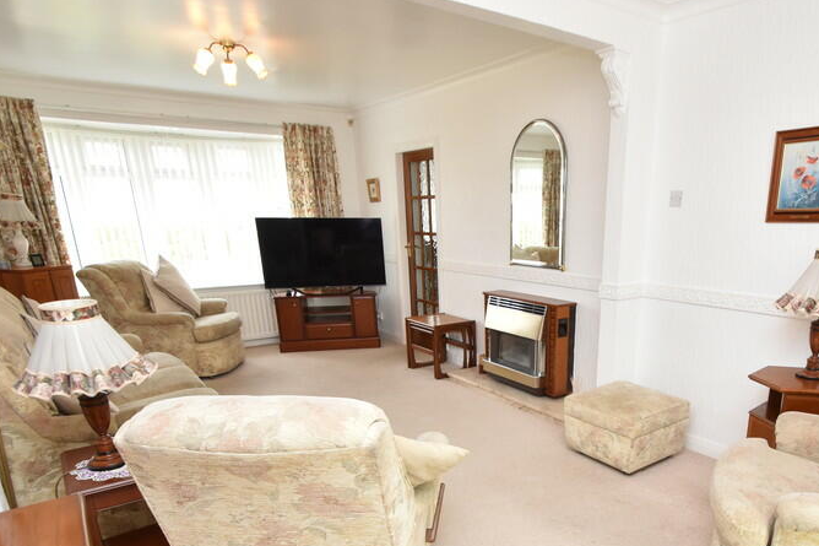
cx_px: 522
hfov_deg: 74.5
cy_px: 394
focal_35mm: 23
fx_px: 523
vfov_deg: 53.1
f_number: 5.6
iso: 640
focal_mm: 10
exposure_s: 1/125
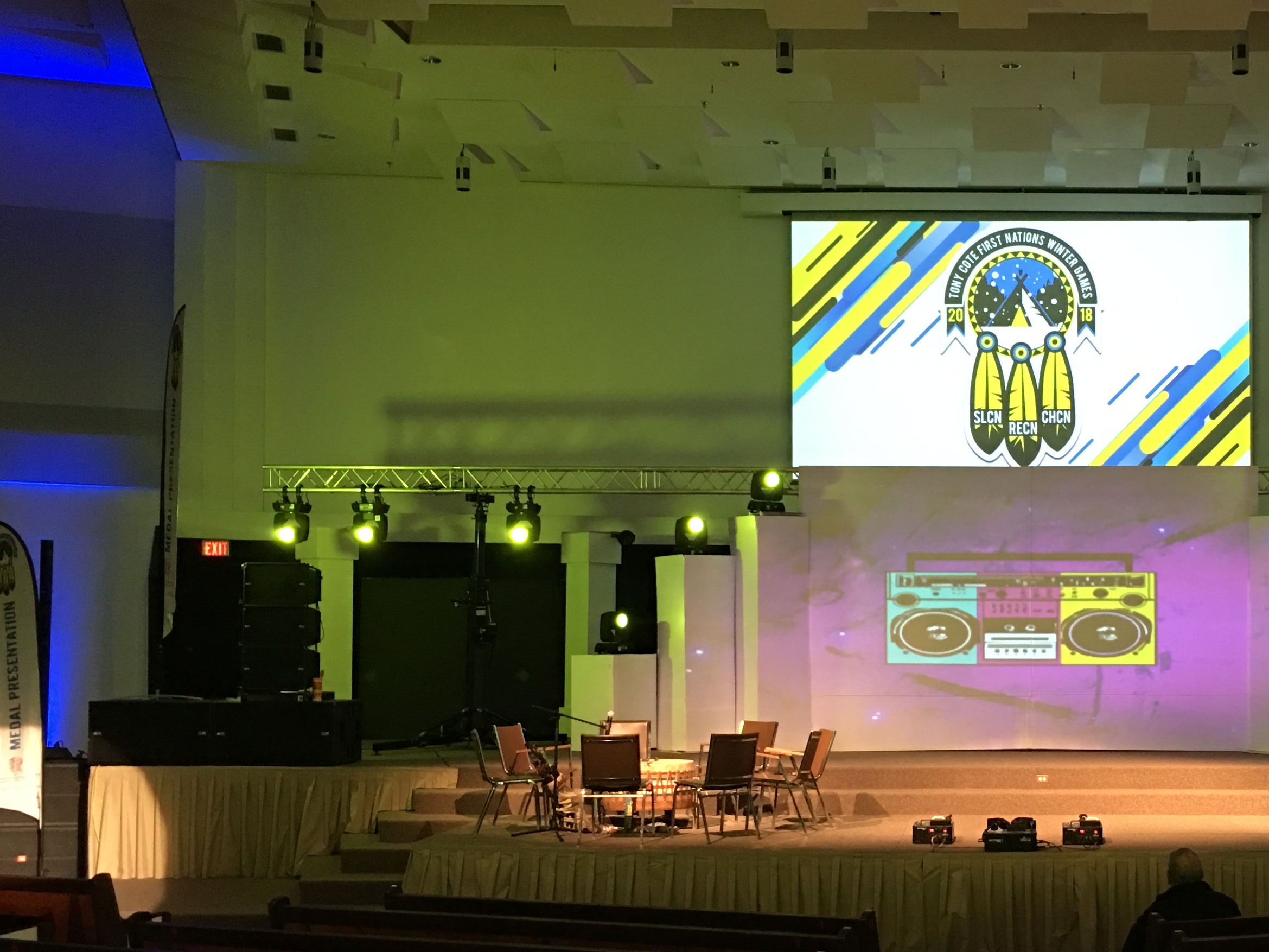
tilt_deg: +1.1
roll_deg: -0.7
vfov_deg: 29.0
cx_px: 1034
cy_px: 613
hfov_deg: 36.7
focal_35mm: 50
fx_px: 1833
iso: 50
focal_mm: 4.15
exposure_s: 1/4
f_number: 2.2
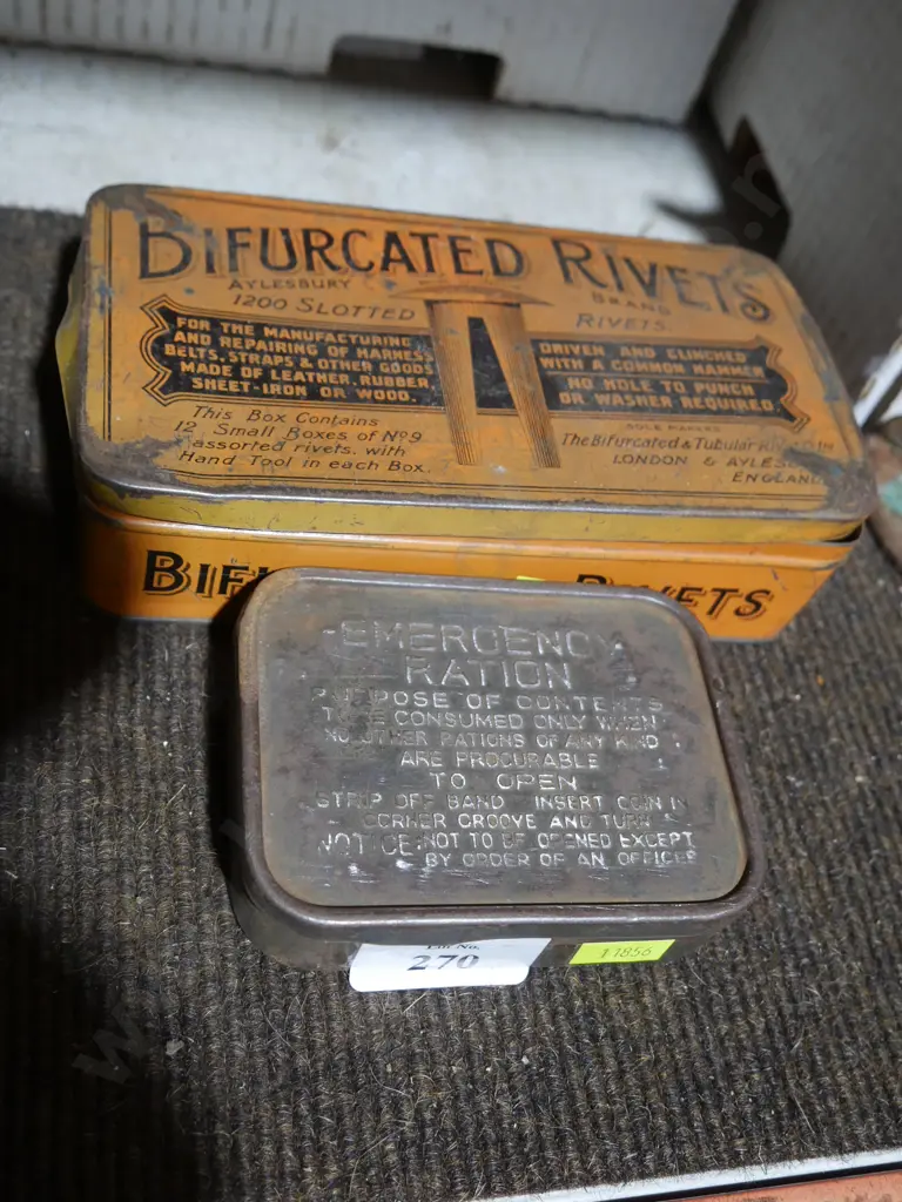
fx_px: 1390
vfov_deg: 46.8
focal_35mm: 40
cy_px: 601
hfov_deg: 36.0
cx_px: 451
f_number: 4.4
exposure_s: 1/60
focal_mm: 20
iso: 640
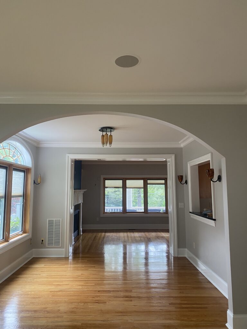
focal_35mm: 26
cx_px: 124
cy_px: 164
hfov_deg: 53.1
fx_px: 247
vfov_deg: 67.3
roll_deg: -0.4
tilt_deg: +7.9
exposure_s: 1/60
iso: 100
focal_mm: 4.25
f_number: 1.8
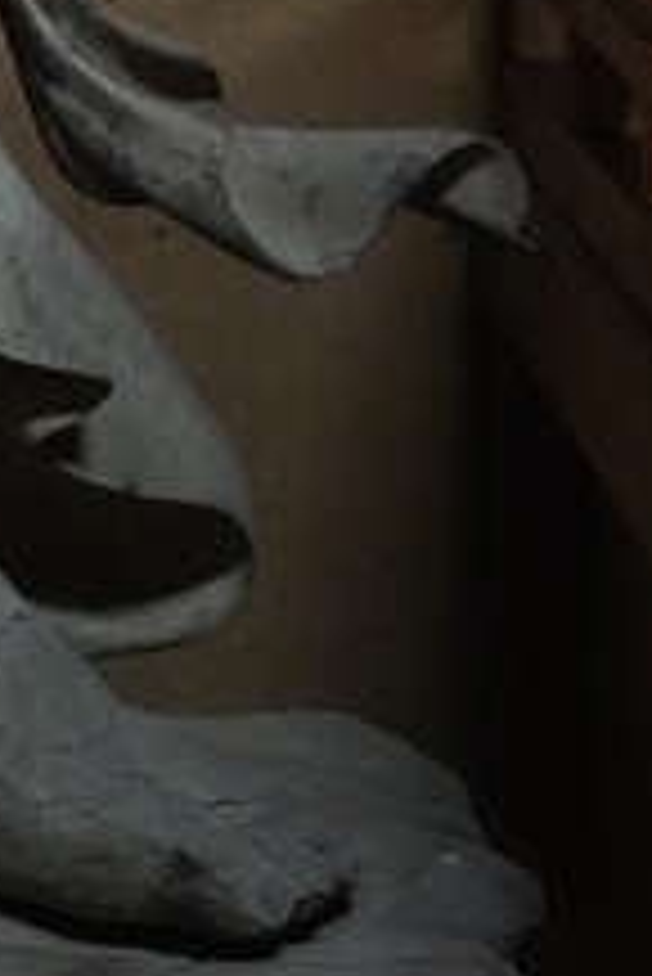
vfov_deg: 9.0
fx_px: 5885
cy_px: -859
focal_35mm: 217
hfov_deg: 6.2
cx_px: -553
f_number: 4
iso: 12800
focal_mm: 46
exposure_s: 1/160
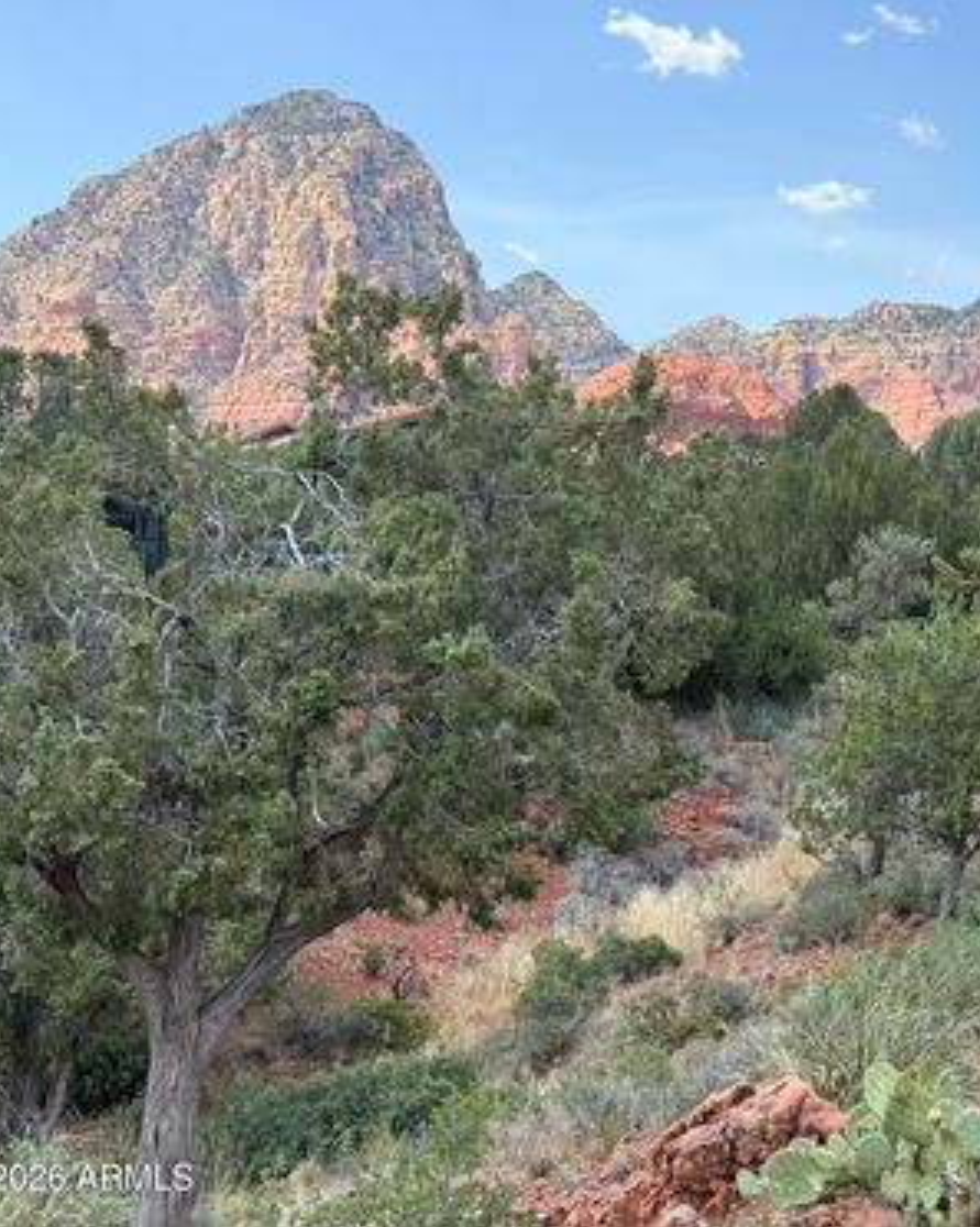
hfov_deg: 23.8
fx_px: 2287
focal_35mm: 63
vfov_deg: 30.0
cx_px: 808
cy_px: 615
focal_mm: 6.76
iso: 80
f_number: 1.78
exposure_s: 1/1795
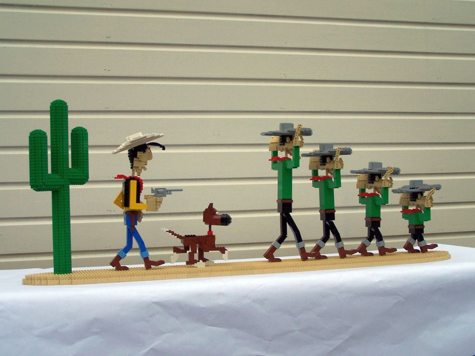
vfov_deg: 26.1
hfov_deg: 34.3
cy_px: 178
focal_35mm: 56
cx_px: 238
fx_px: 768
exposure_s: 1/750
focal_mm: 9.3
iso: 80
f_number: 3.1
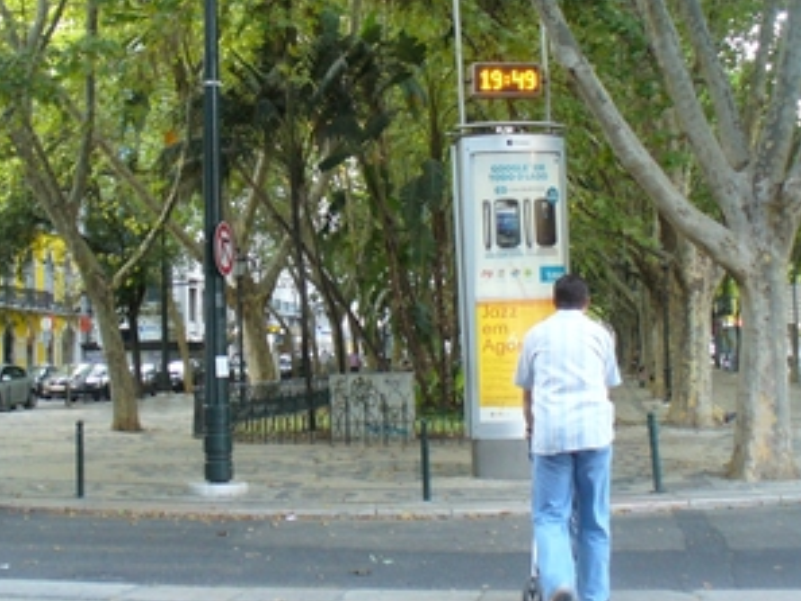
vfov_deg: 26.0
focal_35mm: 56
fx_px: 1296
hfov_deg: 34.3
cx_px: 353
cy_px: 216
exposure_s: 1/25
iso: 200
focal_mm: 6.1
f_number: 2.8
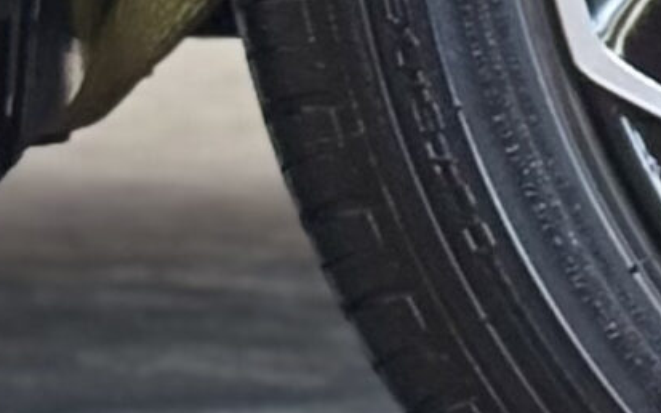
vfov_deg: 3.8
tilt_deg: -2.5
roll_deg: -0.7
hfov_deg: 6.0
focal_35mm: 342
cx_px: 1439
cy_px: -475
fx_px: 6160
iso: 160
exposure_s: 1/40
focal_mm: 5.96
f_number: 1.6
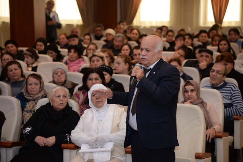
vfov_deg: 13.0
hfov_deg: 19.5
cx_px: 122
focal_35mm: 105
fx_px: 709
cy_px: 81
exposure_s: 1/100
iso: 2200
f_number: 4
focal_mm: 105
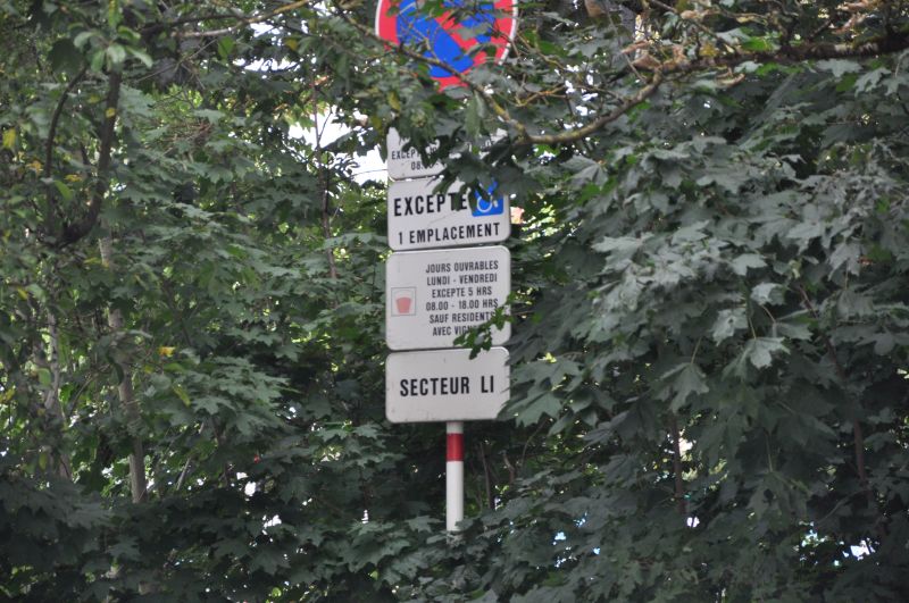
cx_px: 454
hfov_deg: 14.0
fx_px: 3706
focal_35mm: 147
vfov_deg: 9.3
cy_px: 302
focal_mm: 98
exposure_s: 1/250
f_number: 5.6
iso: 800
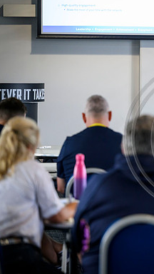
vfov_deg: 10.9
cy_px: 137
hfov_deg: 6.1
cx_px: 197
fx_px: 1437
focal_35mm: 198
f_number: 2.8
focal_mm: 125
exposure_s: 1/500
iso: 2500
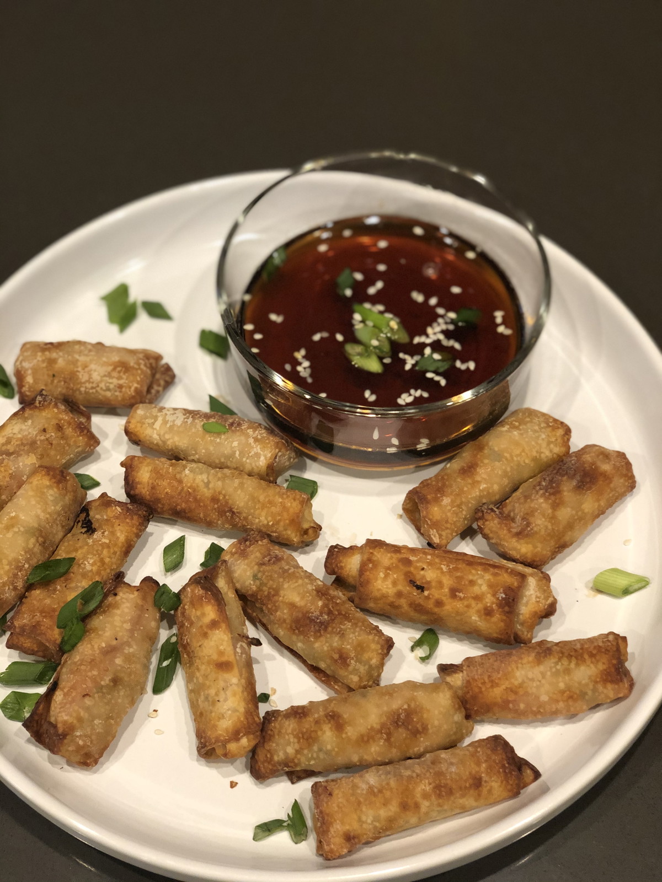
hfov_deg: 28.0
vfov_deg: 36.8
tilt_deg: -57.5
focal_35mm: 52
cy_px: 441
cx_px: 331
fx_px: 1326
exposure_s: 1/30
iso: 125
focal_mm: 6
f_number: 2.4
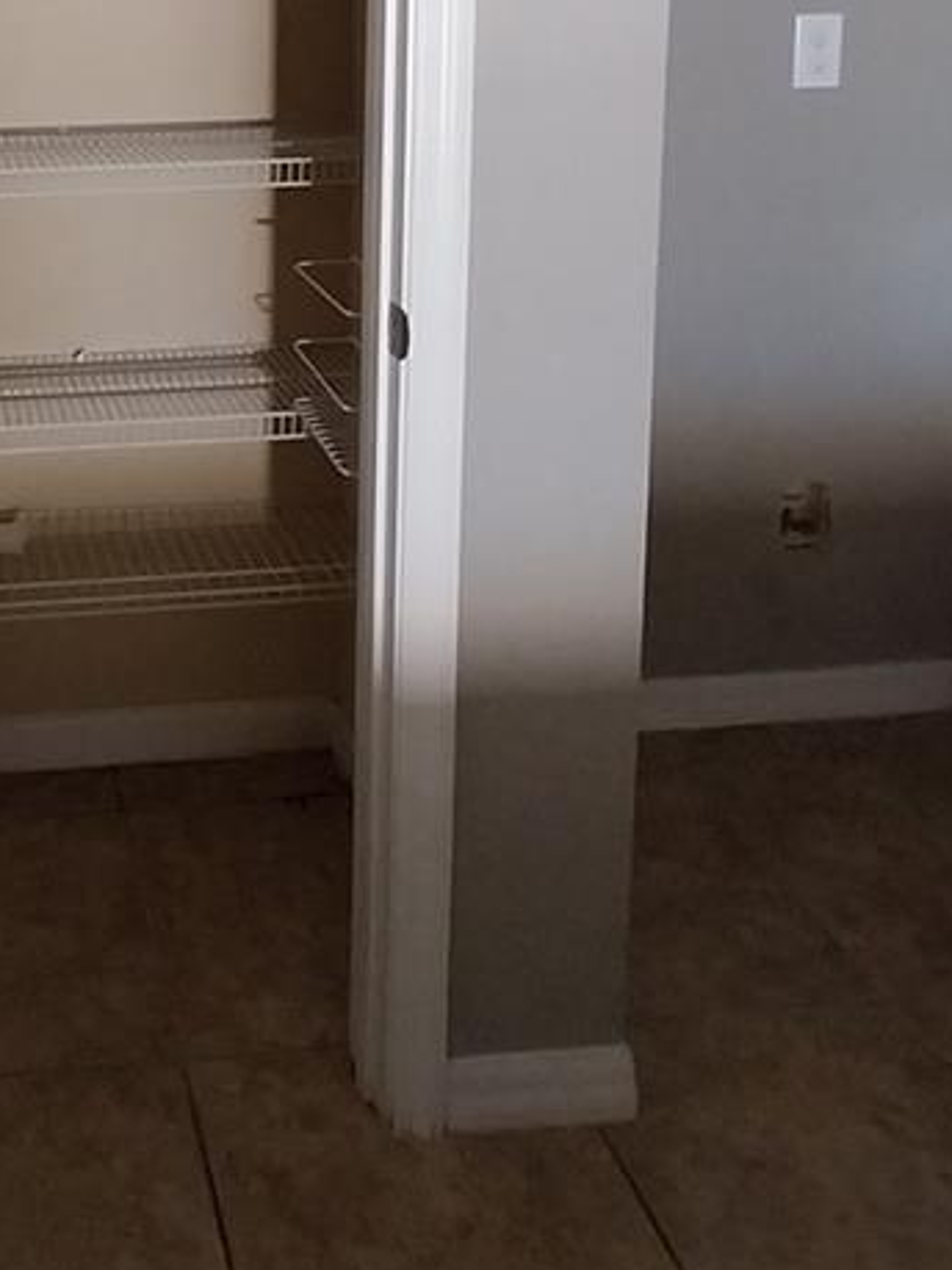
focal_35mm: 34
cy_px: 66
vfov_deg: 47.0
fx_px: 1247
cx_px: 42
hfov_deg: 38.0
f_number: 2.2
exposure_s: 1/30
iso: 200
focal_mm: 1.13
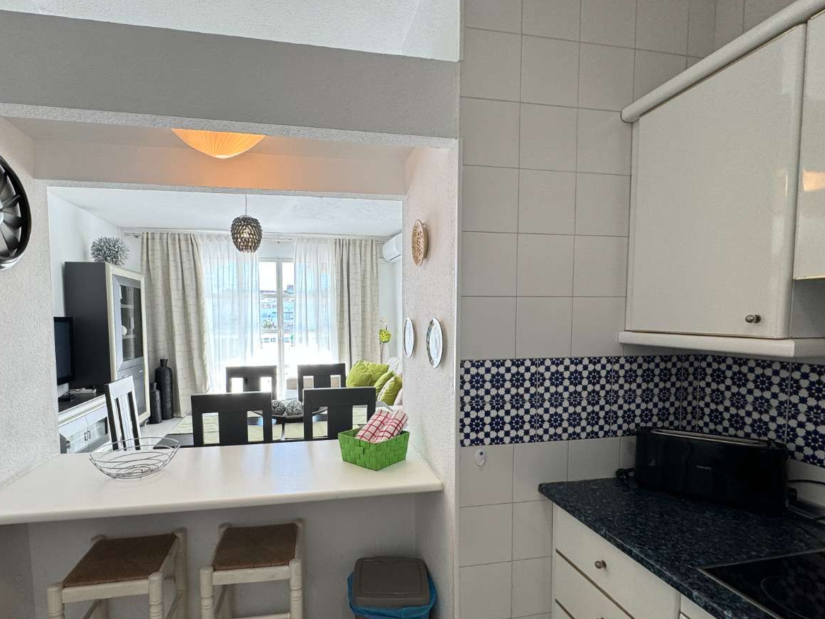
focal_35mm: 18
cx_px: 374
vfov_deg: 71.3
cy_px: 346
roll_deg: +1.0
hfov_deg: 87.5
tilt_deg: -3.6
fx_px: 429
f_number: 2.2
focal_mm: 2.22
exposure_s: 1/100
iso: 64
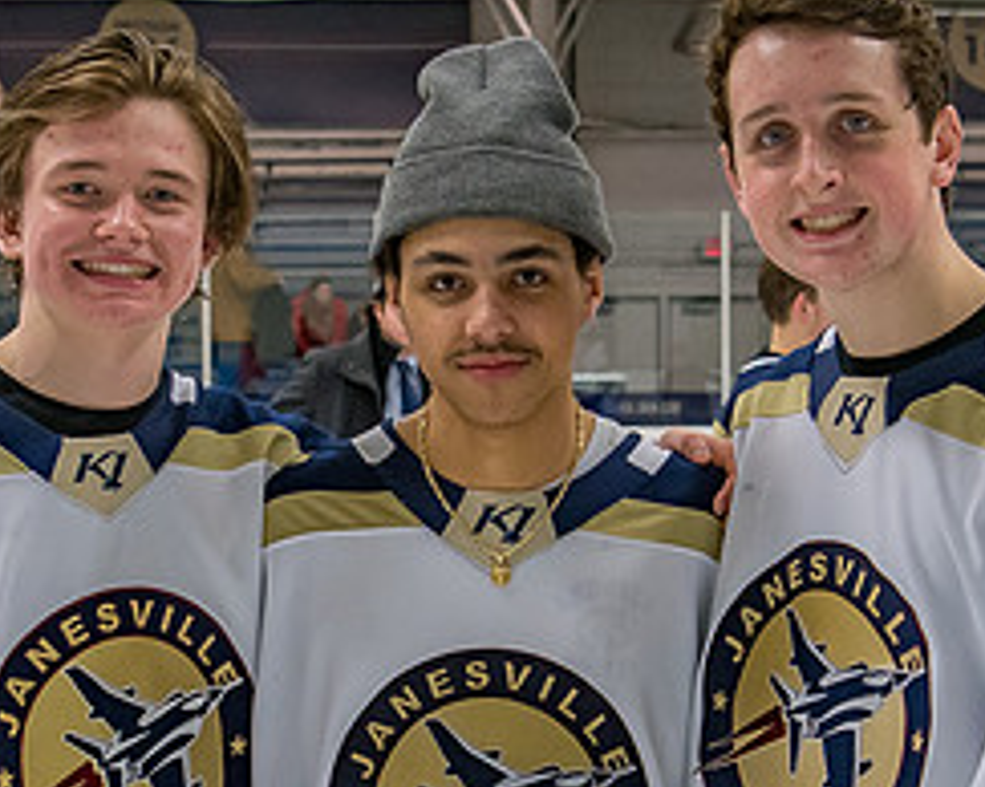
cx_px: 509
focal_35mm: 121
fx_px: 3525
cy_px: 545
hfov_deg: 15.9
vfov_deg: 12.7
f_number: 4.5
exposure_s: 1/250
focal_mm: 31
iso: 500
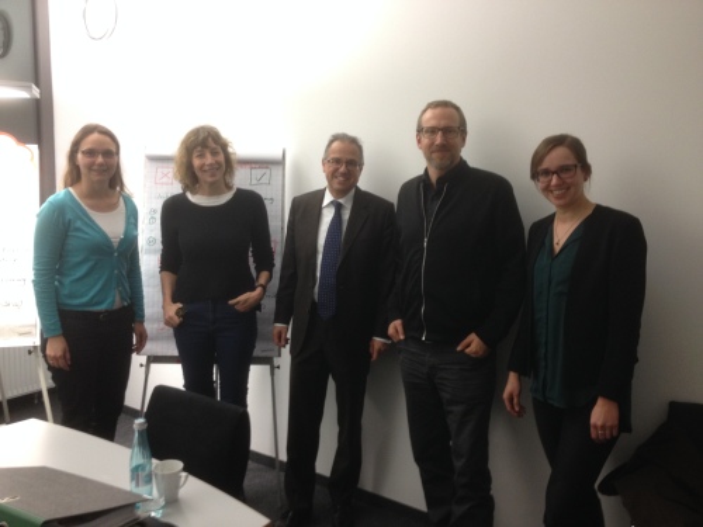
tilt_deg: -10.0
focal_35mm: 35
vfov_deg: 40.7
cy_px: 264
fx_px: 711
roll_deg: -1.2
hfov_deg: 52.6
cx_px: 352
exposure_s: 1/20
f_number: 2.4
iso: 100
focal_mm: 4.28
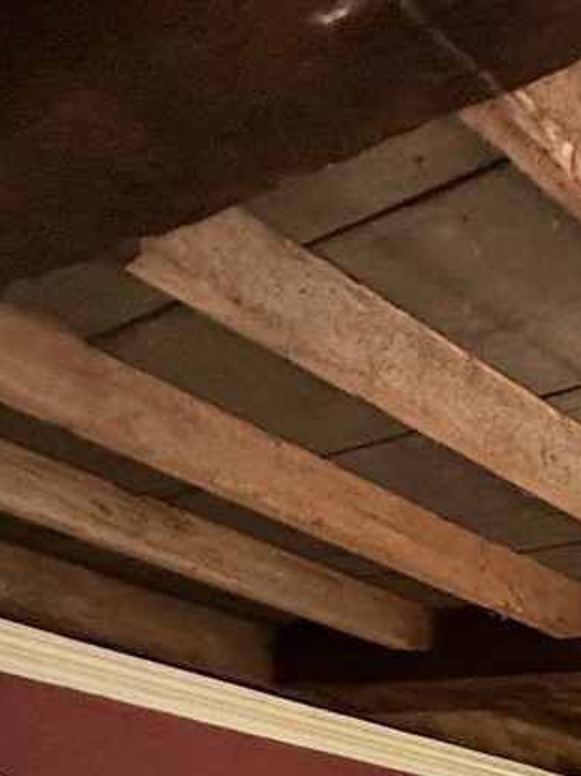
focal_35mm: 52
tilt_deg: -11.9
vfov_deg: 24.7
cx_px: 958
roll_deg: -5.5
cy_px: 1260
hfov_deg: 21.5
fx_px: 1165
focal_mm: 2.22
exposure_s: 1/76
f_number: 2.2
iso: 320
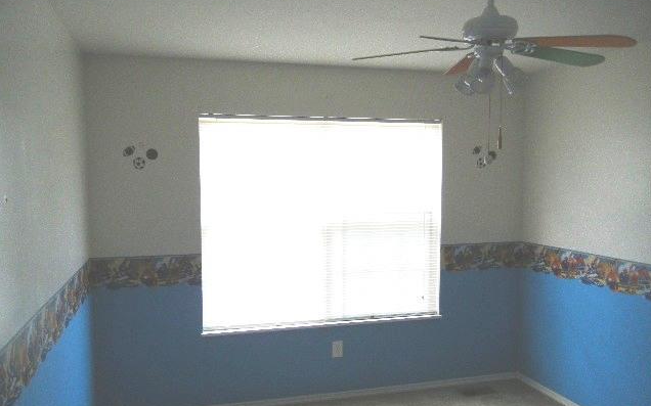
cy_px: 230
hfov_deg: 59.7
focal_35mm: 32
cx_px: 327
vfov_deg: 39.3
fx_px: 568
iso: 262
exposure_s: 1/67.3
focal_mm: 5.4
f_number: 3.5
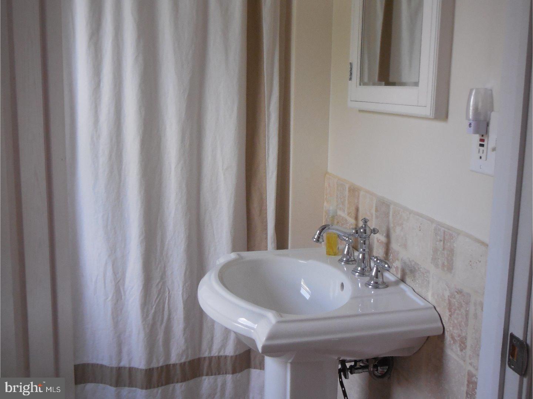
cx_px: 266
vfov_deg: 36.0
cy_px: 200
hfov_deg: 46.8
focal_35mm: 40
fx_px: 616
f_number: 3.6
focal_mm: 7.1
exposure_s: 1/125
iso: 800
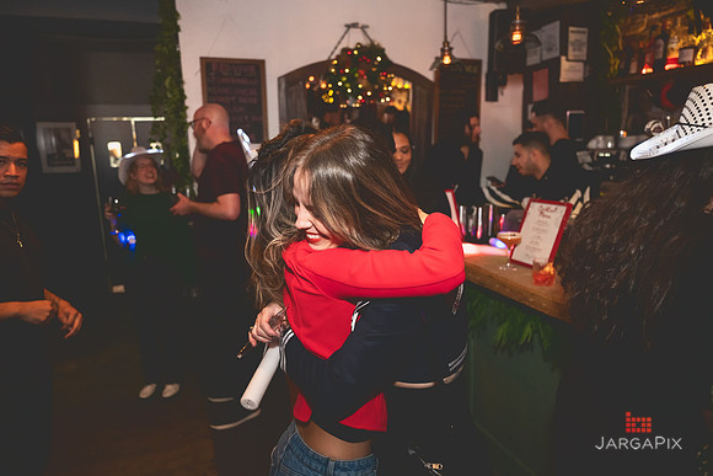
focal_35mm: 24
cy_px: 238
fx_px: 477
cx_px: 356
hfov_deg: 73.6
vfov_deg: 53.0
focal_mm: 24
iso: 3200
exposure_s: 1/100
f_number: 2.8
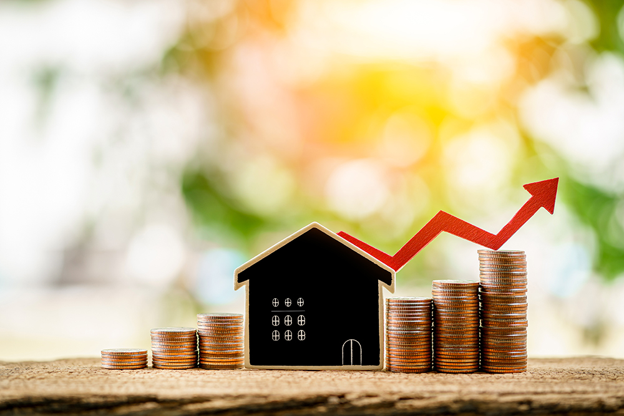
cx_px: 312
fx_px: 1473
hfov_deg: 23.9
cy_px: 208
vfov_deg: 16.1
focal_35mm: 85
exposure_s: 1/15
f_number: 3.2
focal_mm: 85
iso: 100
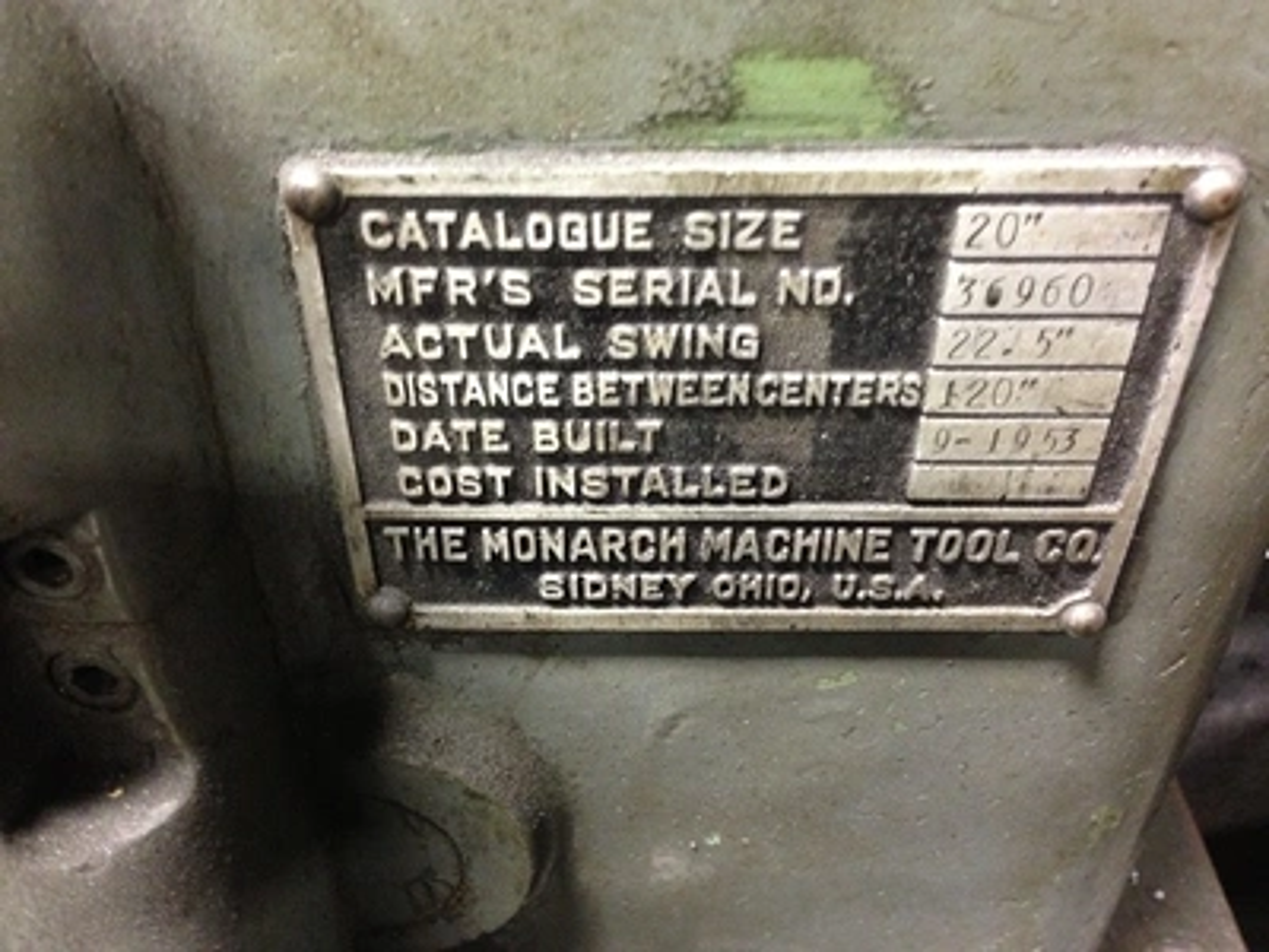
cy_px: 476
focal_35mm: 33
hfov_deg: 55.4
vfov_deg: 42.9
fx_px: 1210
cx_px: 634
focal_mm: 4.13
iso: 400
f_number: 2.4
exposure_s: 1/15
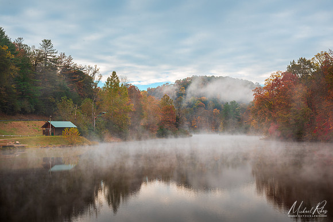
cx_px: 166
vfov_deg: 24.6
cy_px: 111
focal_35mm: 55
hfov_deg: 36.2
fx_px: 509
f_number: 11
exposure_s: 1/4
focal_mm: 55
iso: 64
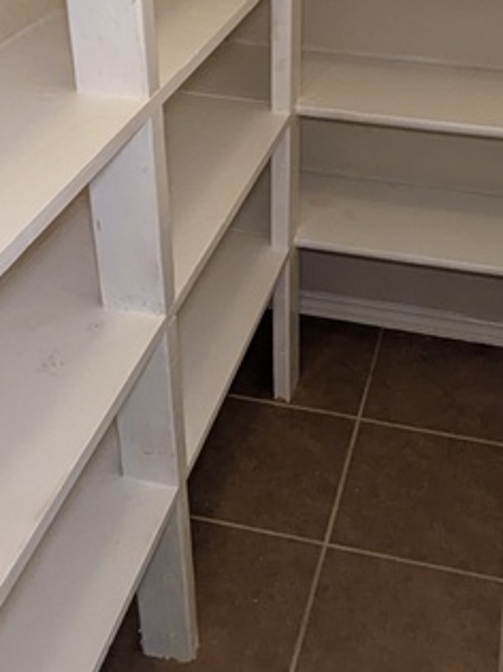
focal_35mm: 48
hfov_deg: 30.1
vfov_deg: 38.5
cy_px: 156
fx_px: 931
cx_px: 330
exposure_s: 1/60
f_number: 2.2
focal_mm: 1.83
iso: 359
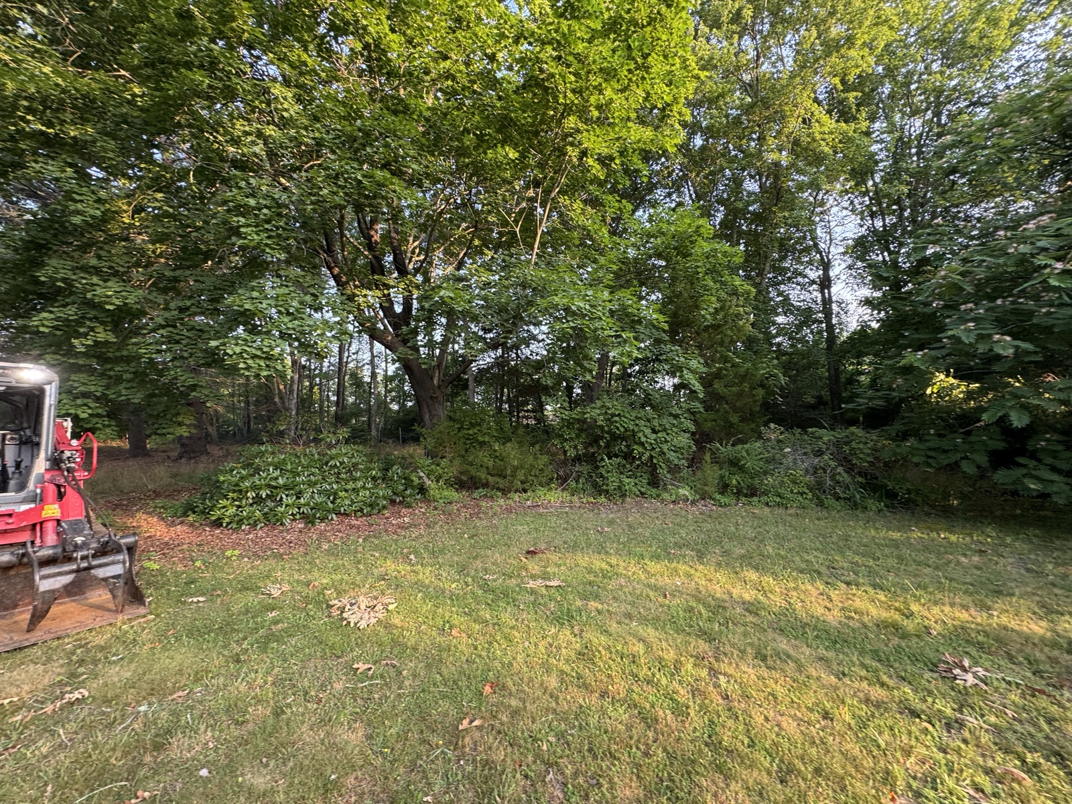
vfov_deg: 85.7
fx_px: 434
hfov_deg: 102.1
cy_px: 402
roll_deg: -1.8
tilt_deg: +3.9
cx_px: 536
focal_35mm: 14
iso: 100
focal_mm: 2.22
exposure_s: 1/99
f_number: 2.2
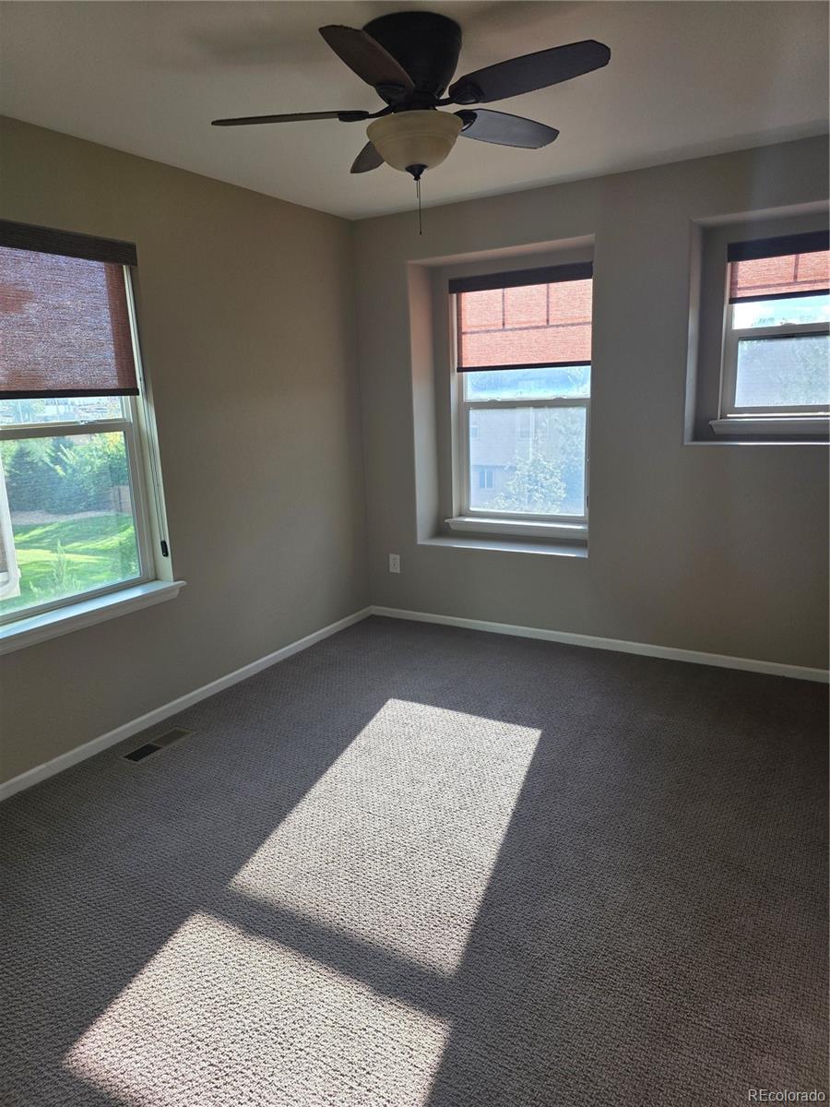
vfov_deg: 73.9
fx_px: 735
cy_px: 554
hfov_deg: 58.9
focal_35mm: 23
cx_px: 415
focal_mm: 6.3
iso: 40
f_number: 1.7
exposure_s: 1/180
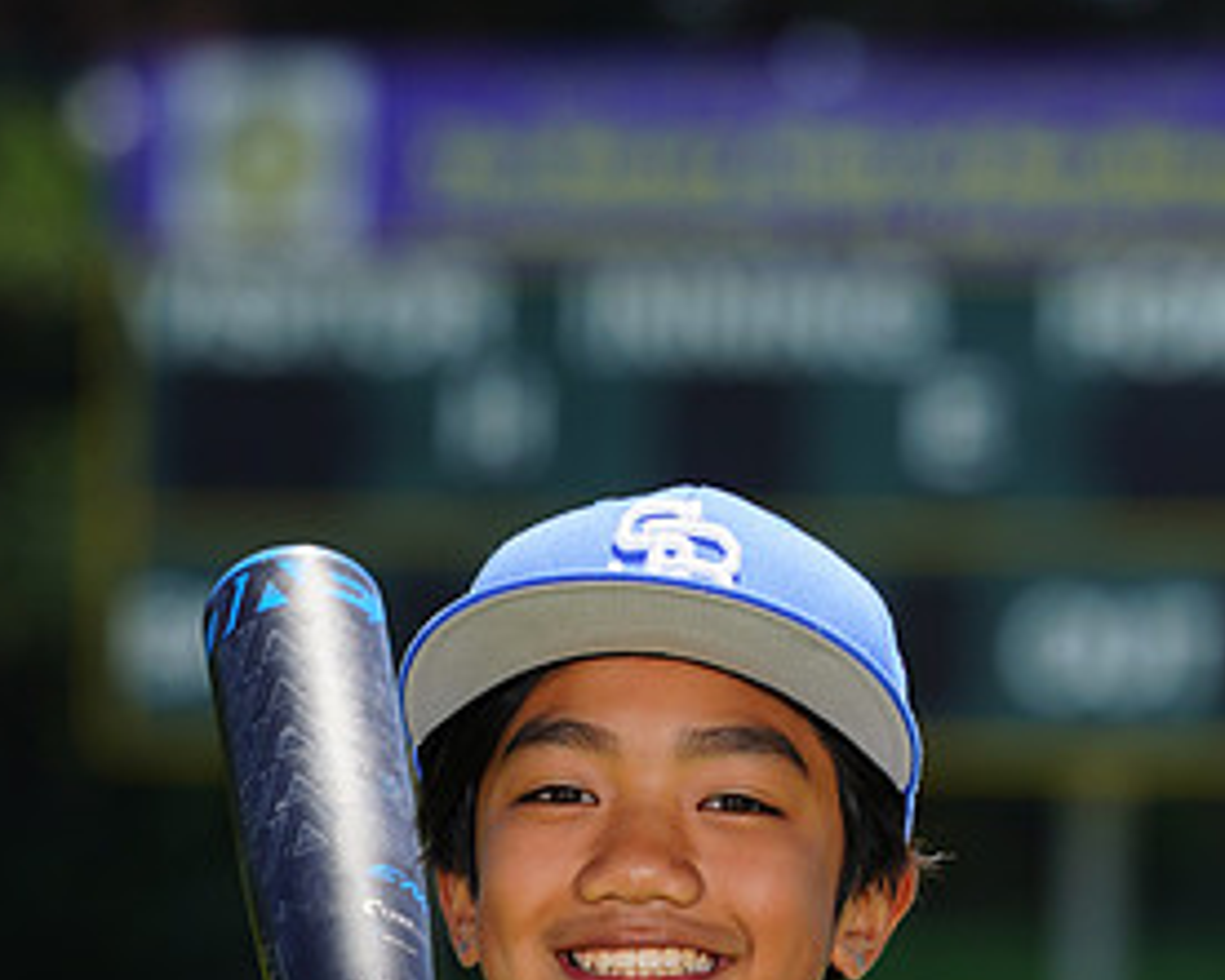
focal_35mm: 562
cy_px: 1157
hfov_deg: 3.4
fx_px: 20383
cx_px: 566
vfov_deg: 2.8
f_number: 8
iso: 100
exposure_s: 1/250
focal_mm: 285
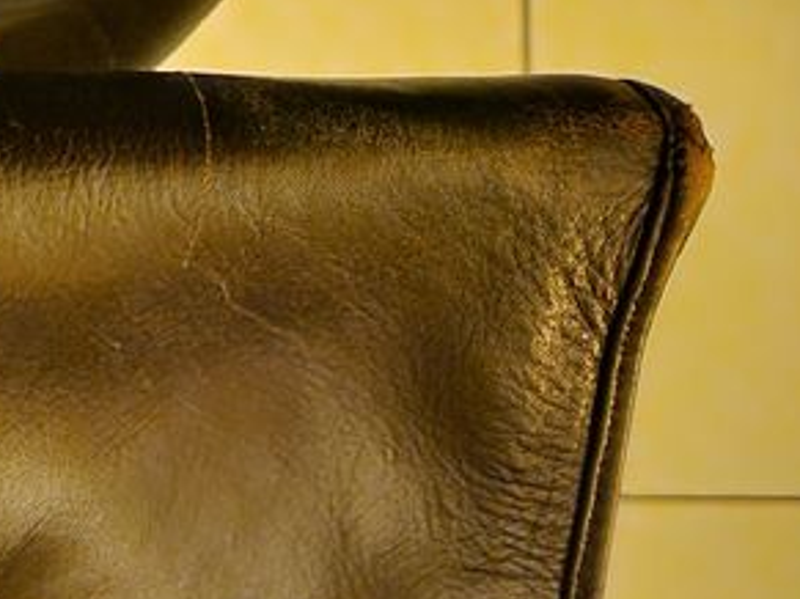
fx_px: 1825
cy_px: 1003
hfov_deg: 20.0
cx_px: -514
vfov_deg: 16.3
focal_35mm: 79
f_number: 1.8
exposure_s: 1/13
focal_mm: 5.4
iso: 1250
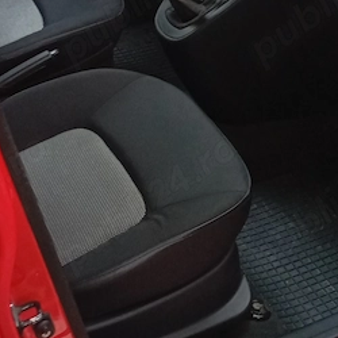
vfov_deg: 21.5
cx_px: 243
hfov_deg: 21.8
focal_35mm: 79
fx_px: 873
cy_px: 39
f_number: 1.8
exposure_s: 1/33.3
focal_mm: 4.27
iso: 1010
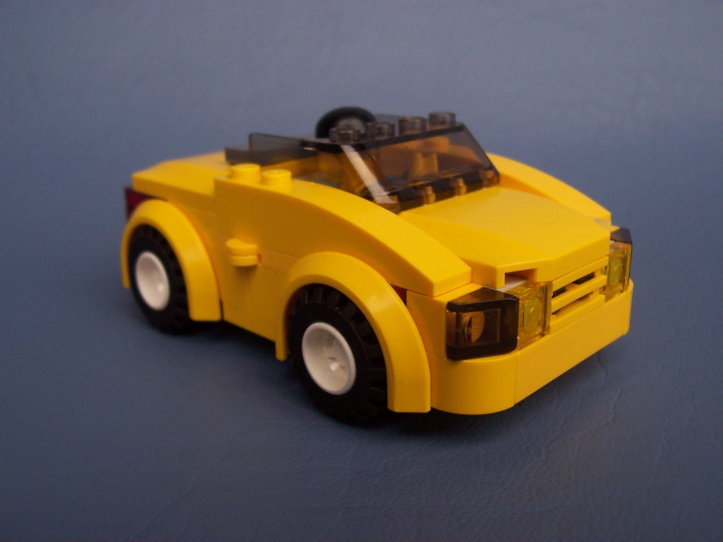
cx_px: 362
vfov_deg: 38.7
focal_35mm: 37
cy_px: 271
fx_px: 773
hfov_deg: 50.1
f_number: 2.8
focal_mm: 5.6
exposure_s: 1/125
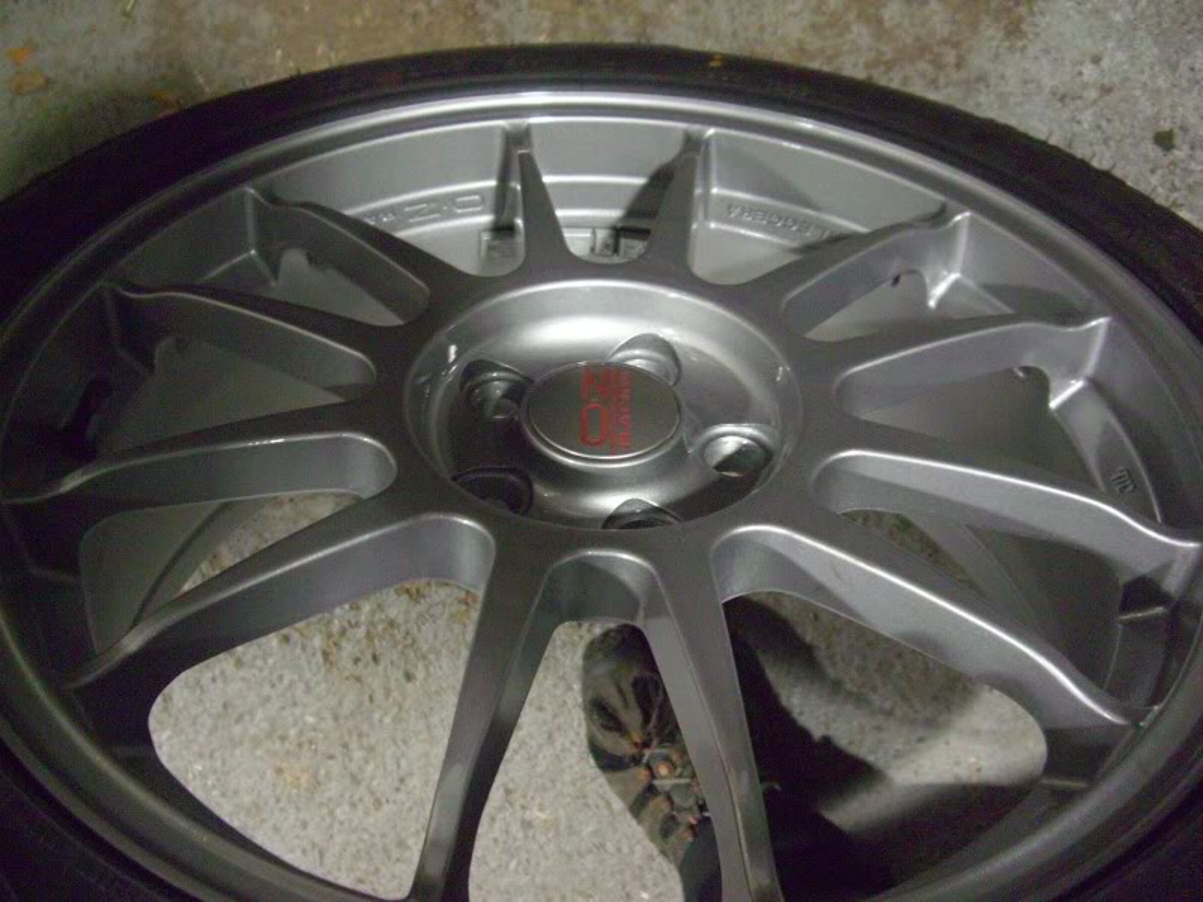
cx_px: 602
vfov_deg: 37.7
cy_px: 451
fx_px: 1321
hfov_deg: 49.0
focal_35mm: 38
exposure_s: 1/40
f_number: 2.8
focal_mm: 7.9
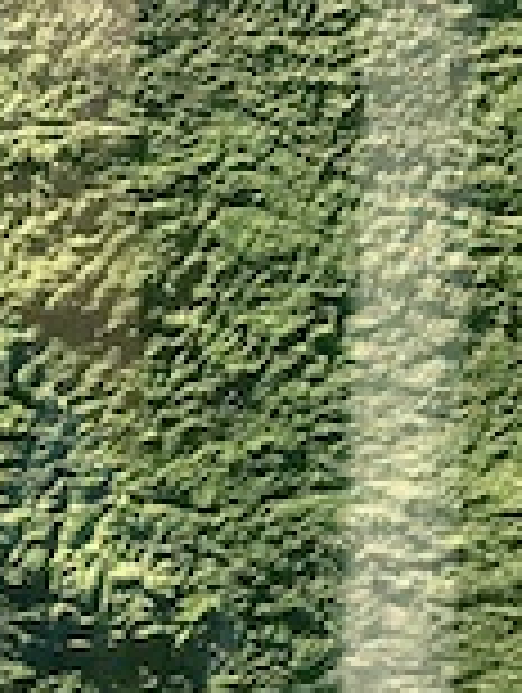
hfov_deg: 9.9
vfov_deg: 13.5
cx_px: -256
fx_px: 2907
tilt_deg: -5.5
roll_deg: -1.1
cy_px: 162
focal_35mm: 145
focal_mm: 3.99
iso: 40
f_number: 1.8
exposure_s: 1/17
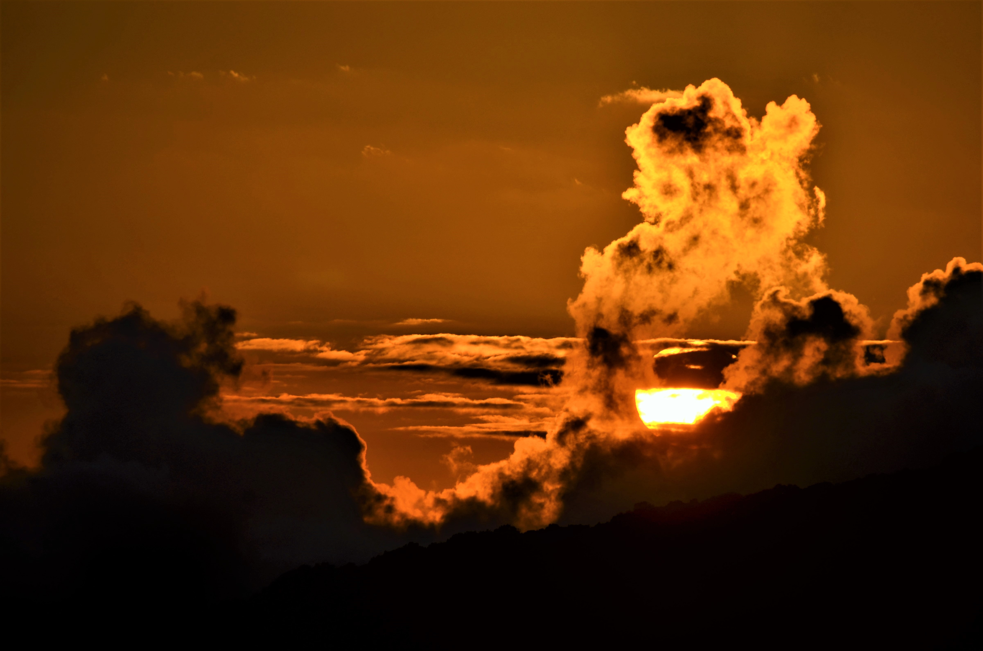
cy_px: 326
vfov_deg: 3.0
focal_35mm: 450
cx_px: 492
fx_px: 12262
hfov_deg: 4.6
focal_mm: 300
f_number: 8
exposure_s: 1/1000
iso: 110
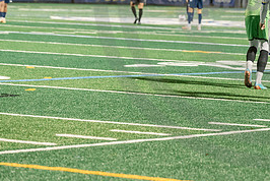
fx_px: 2125
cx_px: 273
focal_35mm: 283
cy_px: -12
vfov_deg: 4.9
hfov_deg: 7.2
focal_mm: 130
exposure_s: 1/320
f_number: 3.5
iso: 2500
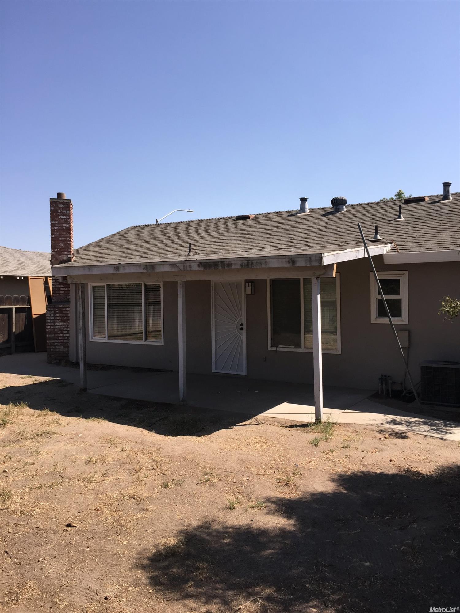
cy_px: 306
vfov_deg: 61.7
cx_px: 230
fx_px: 514
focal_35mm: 29
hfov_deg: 48.2
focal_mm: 4.15
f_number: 2.2
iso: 32
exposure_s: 1/1721
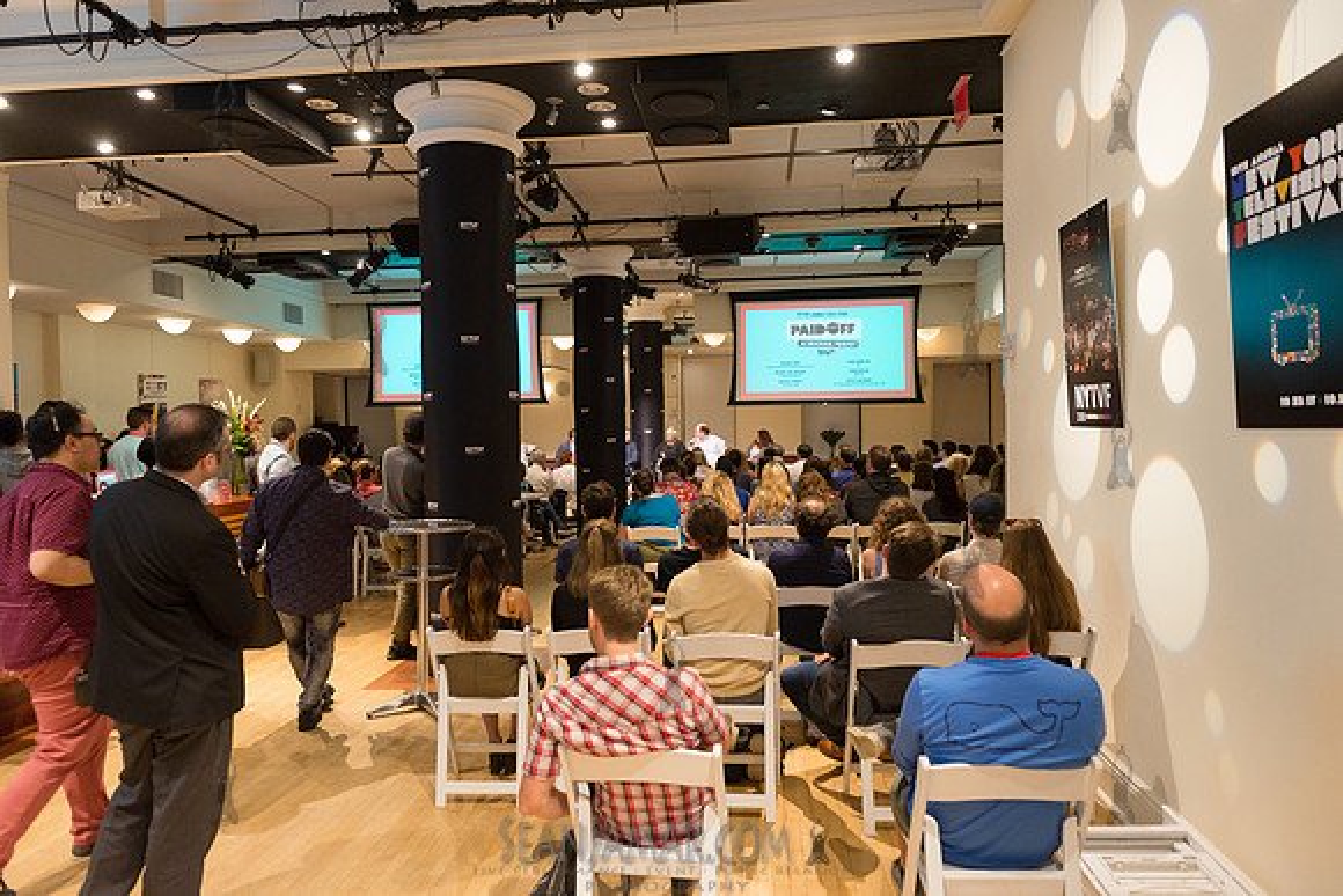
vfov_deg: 53.2
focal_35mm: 24
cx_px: 672
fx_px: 896
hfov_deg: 73.7
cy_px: 448
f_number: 4
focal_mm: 24
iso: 2500
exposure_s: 1/125
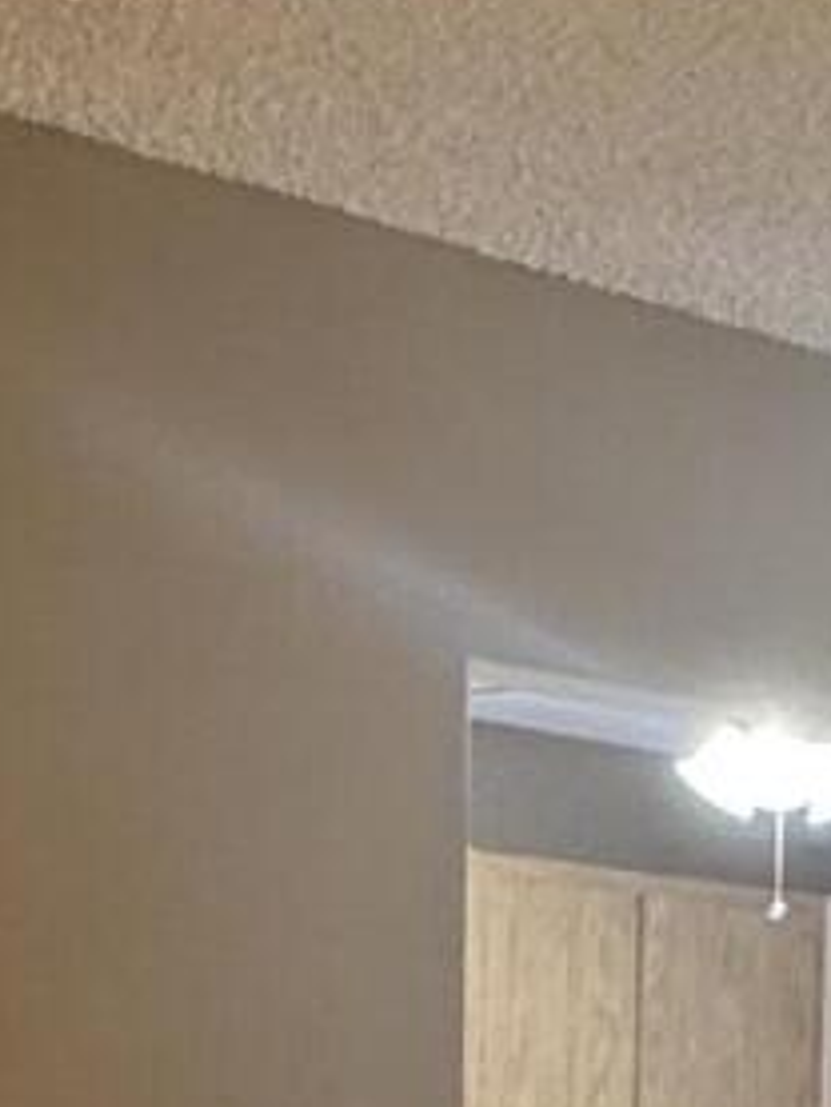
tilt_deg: -5.7
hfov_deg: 14.1
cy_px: 1575
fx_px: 3230
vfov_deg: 17.7
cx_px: 1039
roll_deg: -0.8
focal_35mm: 101
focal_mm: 2.22
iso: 250
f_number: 2.2
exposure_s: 1/60
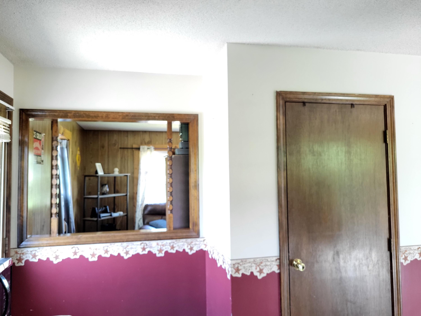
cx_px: 210
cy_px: 158
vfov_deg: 53.1
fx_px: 316
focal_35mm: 26
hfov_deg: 67.3
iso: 400
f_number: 1.8
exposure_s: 1/60
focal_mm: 5.4
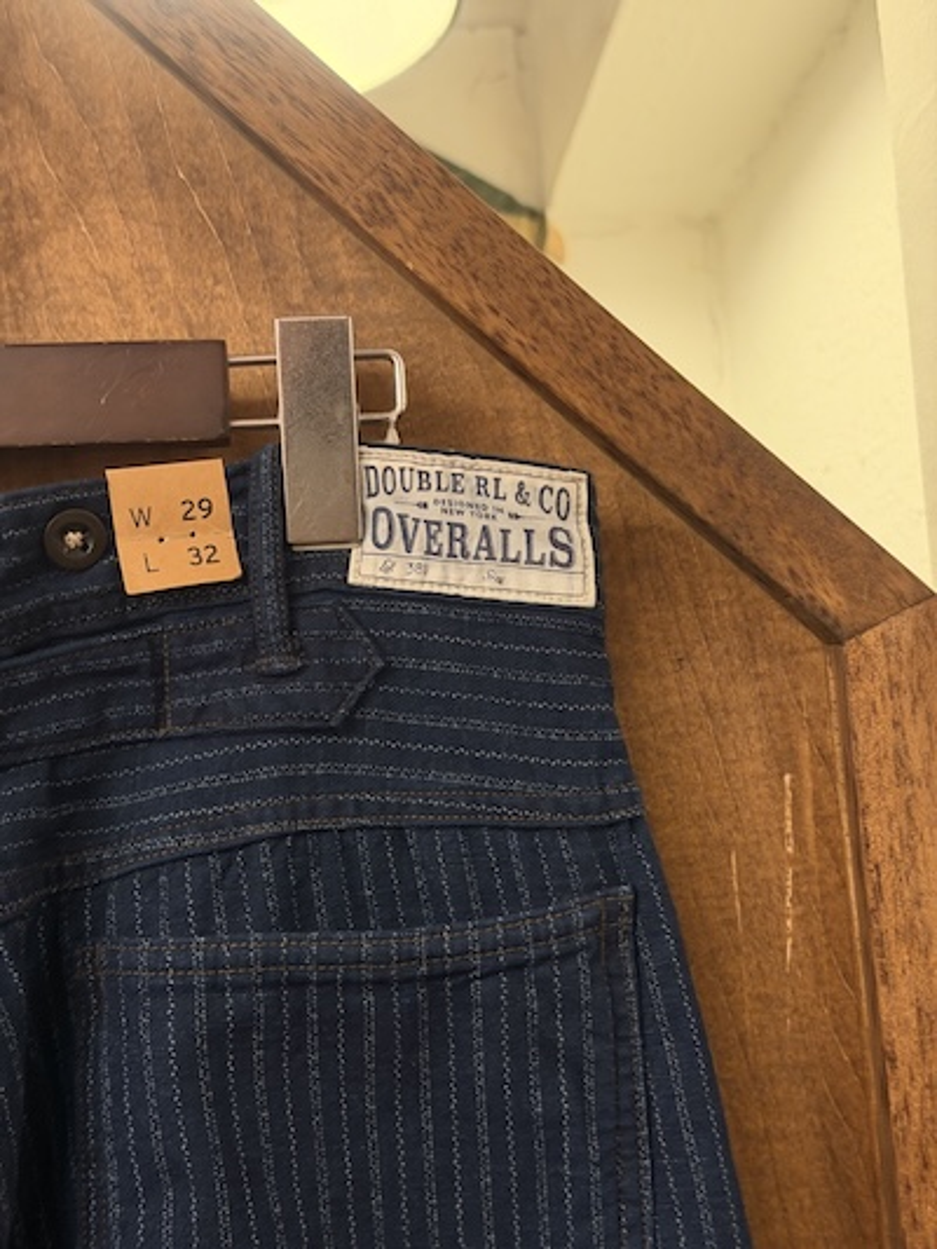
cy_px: 624
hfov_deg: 30.3
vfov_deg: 39.6
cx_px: 468
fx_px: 1732
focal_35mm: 48
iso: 640
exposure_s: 1/30
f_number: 1.78
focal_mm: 6.76
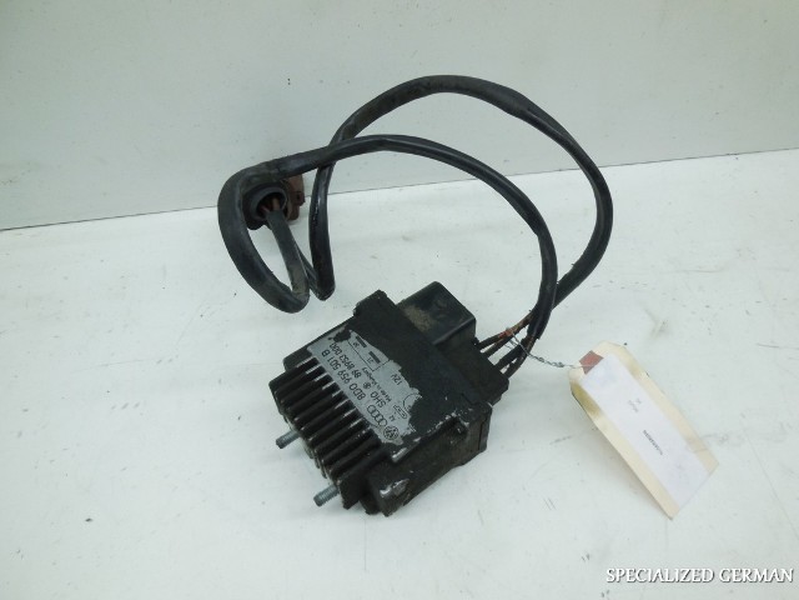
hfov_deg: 69.4
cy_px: 300
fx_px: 577
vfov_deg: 54.9
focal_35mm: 25
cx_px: 400
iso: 280
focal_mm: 4.5
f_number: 3.1
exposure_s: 1/250
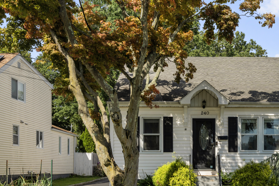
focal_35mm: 47
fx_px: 364
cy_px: 123
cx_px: 204
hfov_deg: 40.9
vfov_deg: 28.5
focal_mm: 30
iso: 200
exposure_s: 1/50
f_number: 9
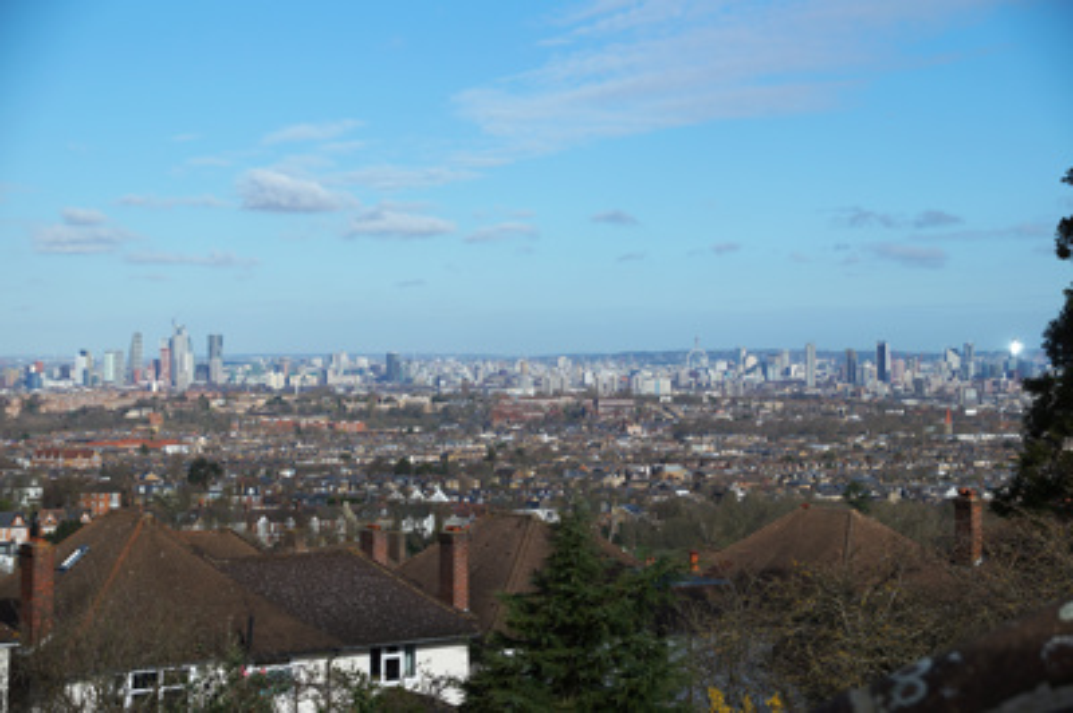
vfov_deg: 18.2
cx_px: 536
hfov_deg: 27.0
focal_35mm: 75
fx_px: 2234
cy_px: 356
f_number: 5.6
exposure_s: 1/500
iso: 100
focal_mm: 50
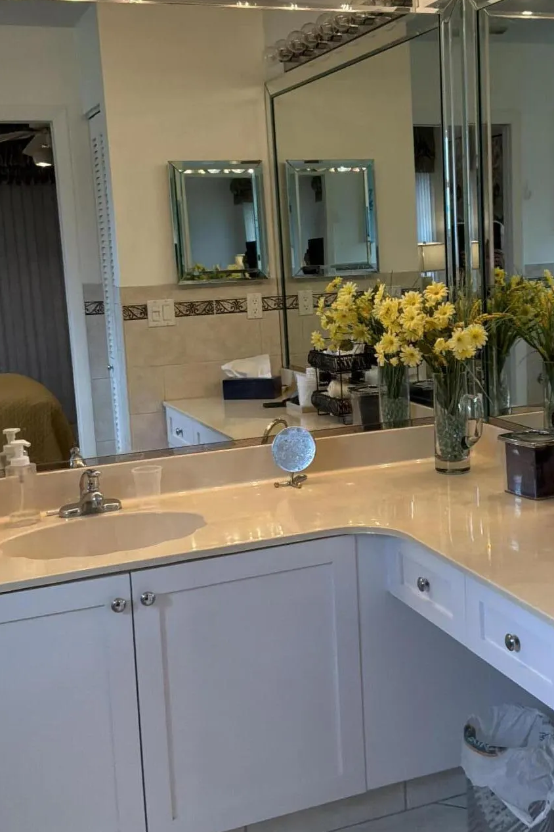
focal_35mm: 46
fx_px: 1062
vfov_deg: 42.7
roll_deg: +2.4
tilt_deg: -8.2
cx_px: 364
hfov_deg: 29.1
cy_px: 369
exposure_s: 1/97
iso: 64
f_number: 1.8
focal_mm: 3
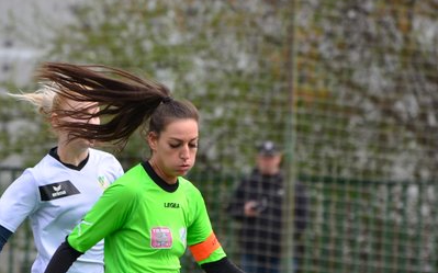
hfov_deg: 2.9
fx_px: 8758
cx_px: 157
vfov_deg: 1.8
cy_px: 264
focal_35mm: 734
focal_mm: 240
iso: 160
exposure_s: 1/640
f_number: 5.6
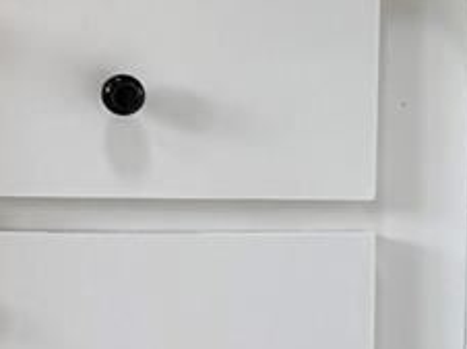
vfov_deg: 8.4
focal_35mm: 170
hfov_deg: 10.0
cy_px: -250
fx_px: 2291
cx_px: -713
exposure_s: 1/120
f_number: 1.78
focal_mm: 6.76
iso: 160
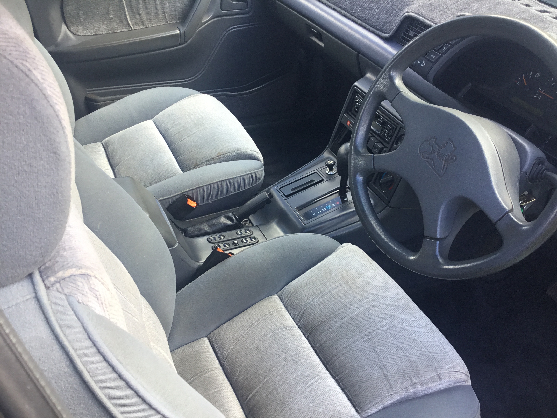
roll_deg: -5.8
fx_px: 499
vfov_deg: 45.4
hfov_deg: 58.4
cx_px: 278
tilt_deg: -37.0
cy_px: 209
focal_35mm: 31
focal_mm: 3.3
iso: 32
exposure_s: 1/50
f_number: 2.4
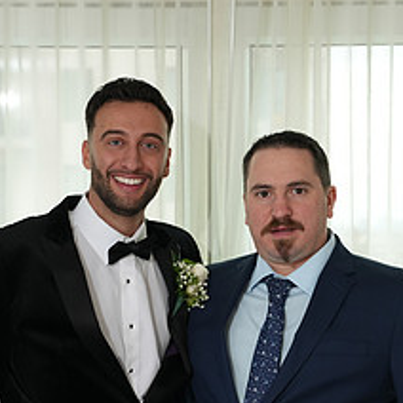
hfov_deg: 16.3
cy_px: 349
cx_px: 184
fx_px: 1409
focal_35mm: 107
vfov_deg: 16.1
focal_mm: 46
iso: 640
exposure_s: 1/200
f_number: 4
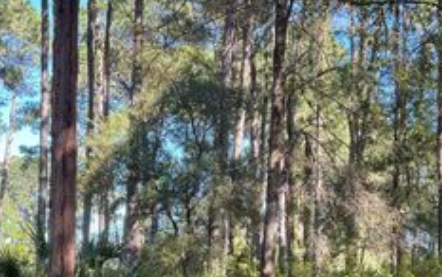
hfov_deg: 31.0
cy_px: 274
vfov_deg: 19.2
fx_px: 796
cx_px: 233
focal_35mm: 66
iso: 20
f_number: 1.8
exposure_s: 1/120
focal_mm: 3
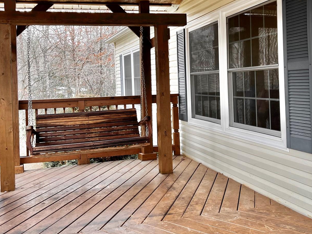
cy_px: 84
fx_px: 397
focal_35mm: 44
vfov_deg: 32.7
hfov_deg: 42.9
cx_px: 171
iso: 64
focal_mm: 5.7
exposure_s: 1/121
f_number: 1.5
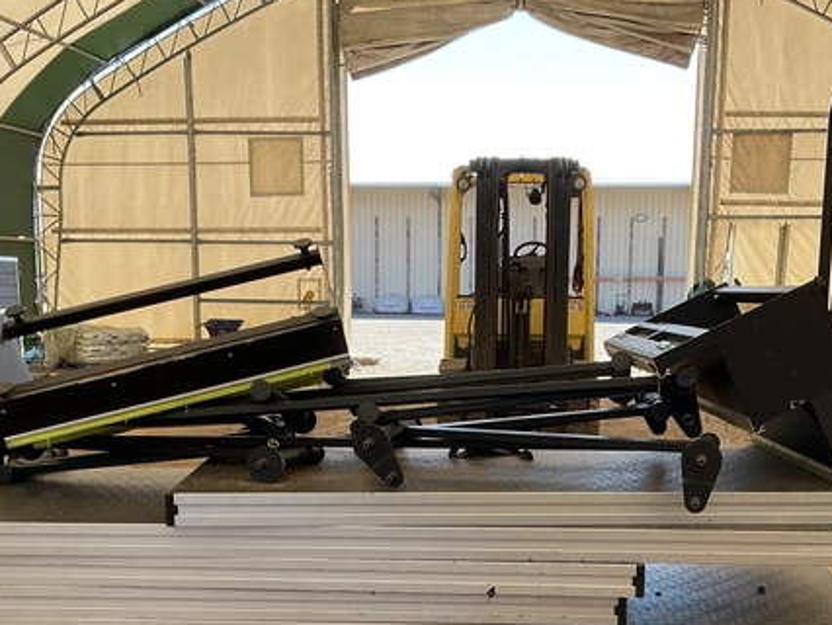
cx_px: 467
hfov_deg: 37.4
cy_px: 493
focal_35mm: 51
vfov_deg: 28.0
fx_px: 1226
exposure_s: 1/215
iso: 20
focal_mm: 3
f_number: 1.8
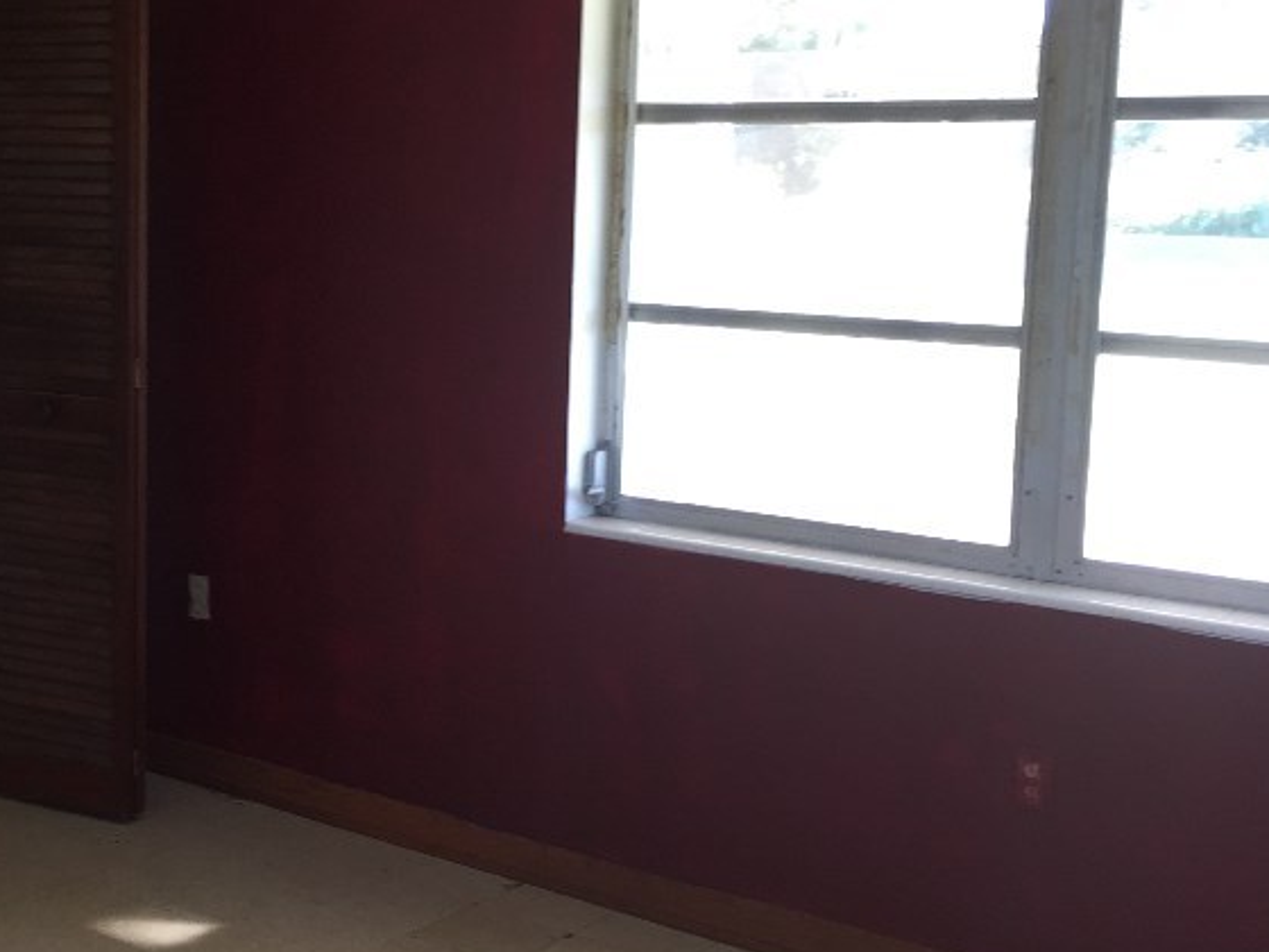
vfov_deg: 27.5
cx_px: 315
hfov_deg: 35.4
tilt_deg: -6.8
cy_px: 467
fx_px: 1943
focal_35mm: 53
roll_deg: -1.5
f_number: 2.2
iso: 40
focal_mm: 4.15
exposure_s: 1/30
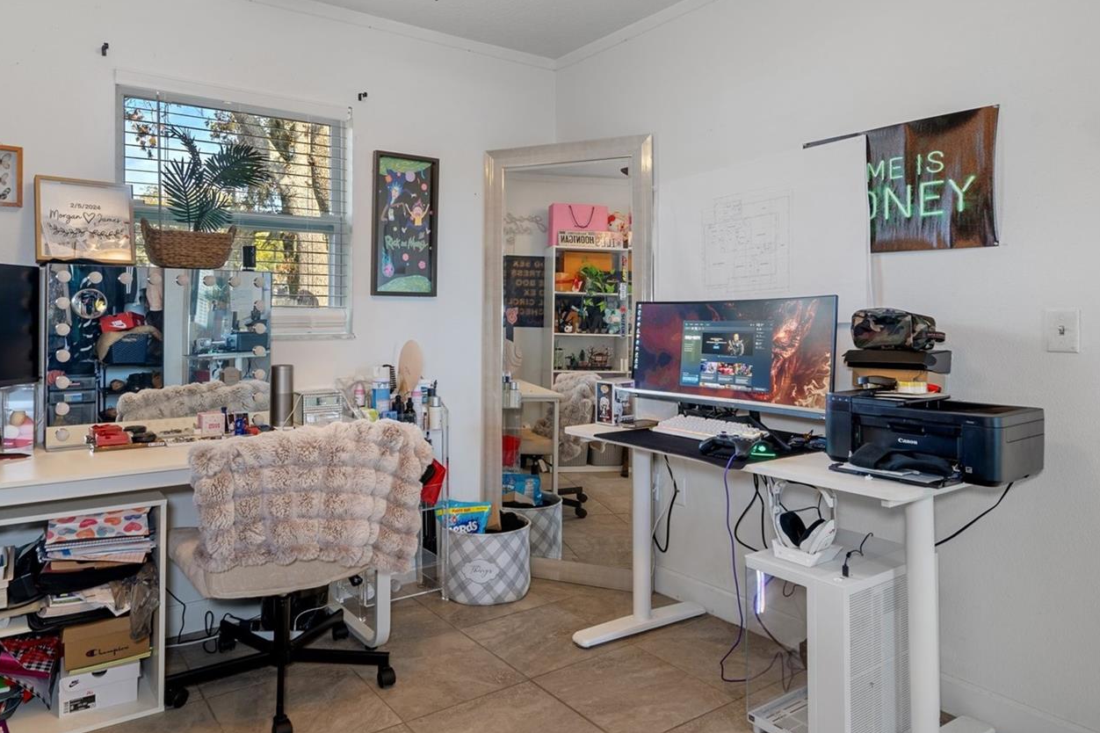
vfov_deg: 54.8
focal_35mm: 23
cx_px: 488
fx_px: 703
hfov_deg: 75.8
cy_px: 309
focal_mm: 18
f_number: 8
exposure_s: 1
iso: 320
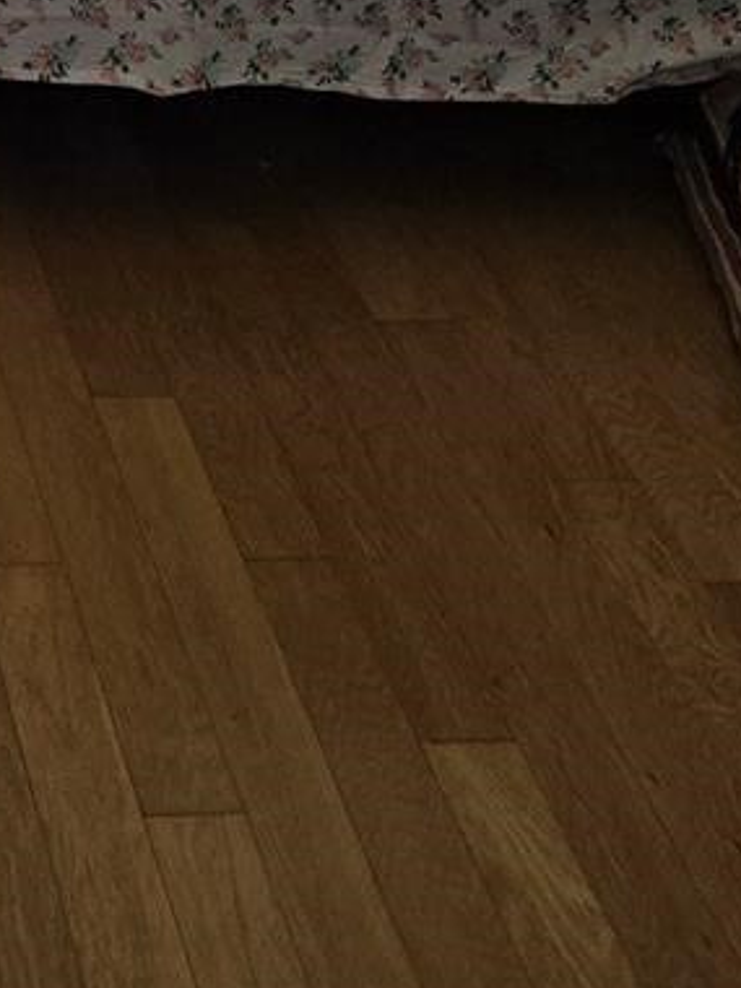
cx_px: -242
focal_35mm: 93
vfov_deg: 18.0
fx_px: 2654
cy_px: -624
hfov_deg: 15.1
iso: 200
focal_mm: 6.3
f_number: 1.7
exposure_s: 1/180
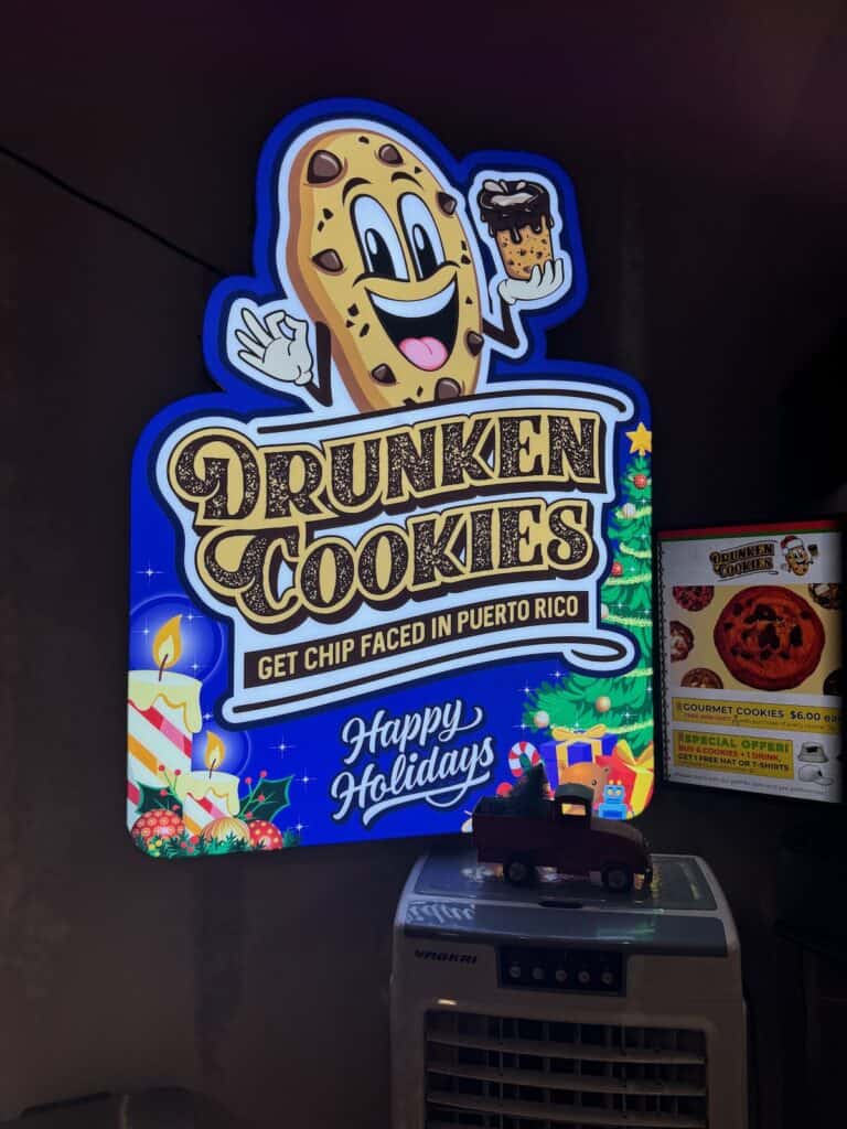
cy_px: 564
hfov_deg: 56.8
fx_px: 783
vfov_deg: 71.6
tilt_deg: +1.1
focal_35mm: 24
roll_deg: -0.8
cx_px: 424
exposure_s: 1/747
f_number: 1.78
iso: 80
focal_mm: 6.76
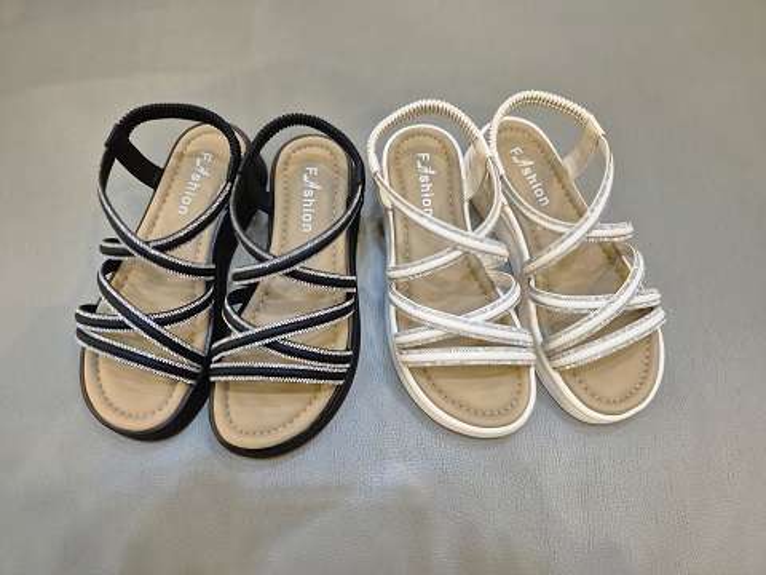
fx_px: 509
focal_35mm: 23
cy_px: 288
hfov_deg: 73.9
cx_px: 383
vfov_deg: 58.9
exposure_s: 1/120
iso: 800
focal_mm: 5.4
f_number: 1.8
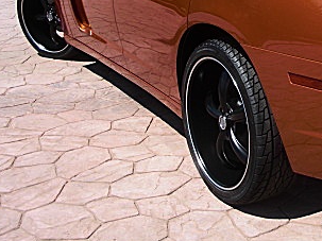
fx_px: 707
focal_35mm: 76
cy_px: 50
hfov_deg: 24.4
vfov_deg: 19.2
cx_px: 329
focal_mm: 6.3
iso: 50
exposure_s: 1/800
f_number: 2.8
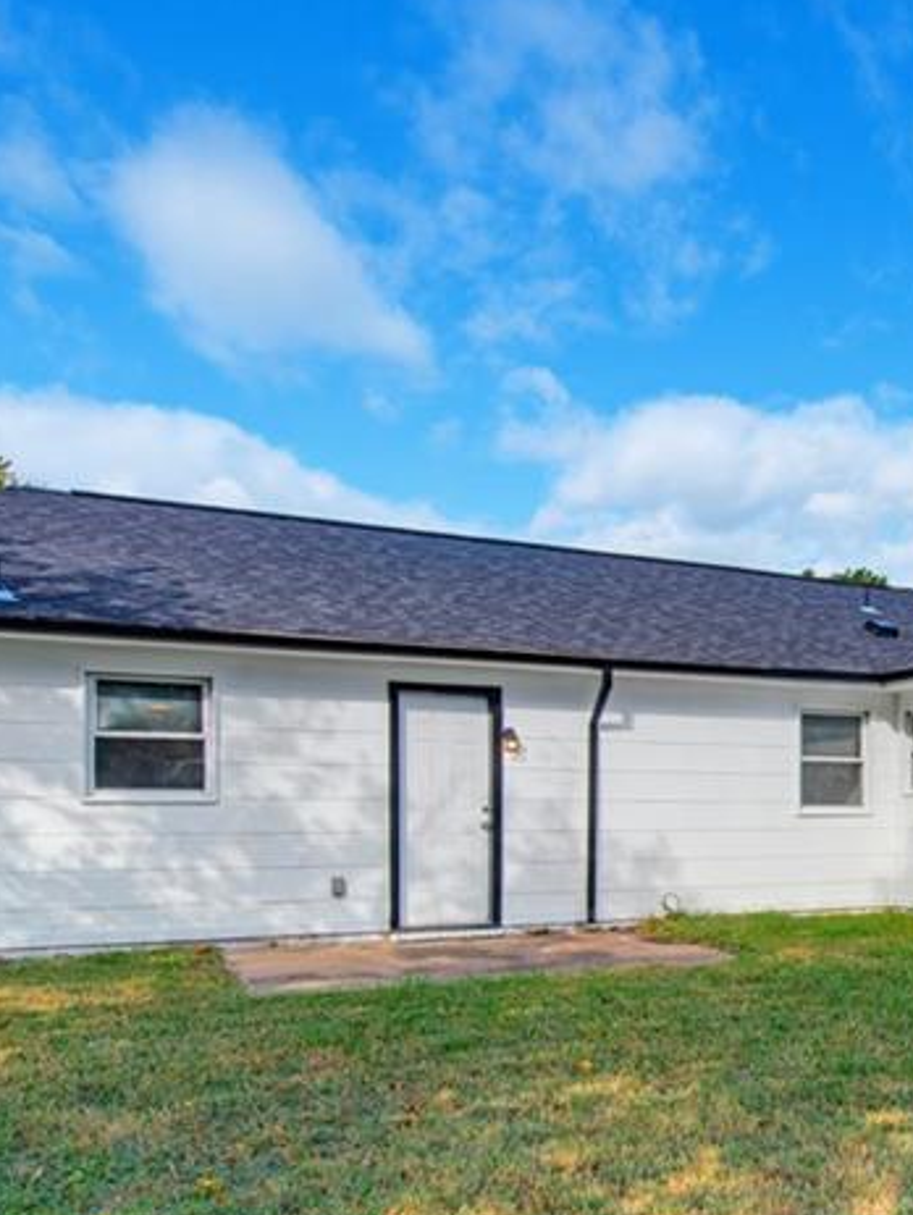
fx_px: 1194
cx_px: 824
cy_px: 844
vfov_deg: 52.5
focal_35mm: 34
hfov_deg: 38.9
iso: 100
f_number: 5
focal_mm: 16
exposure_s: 1/80
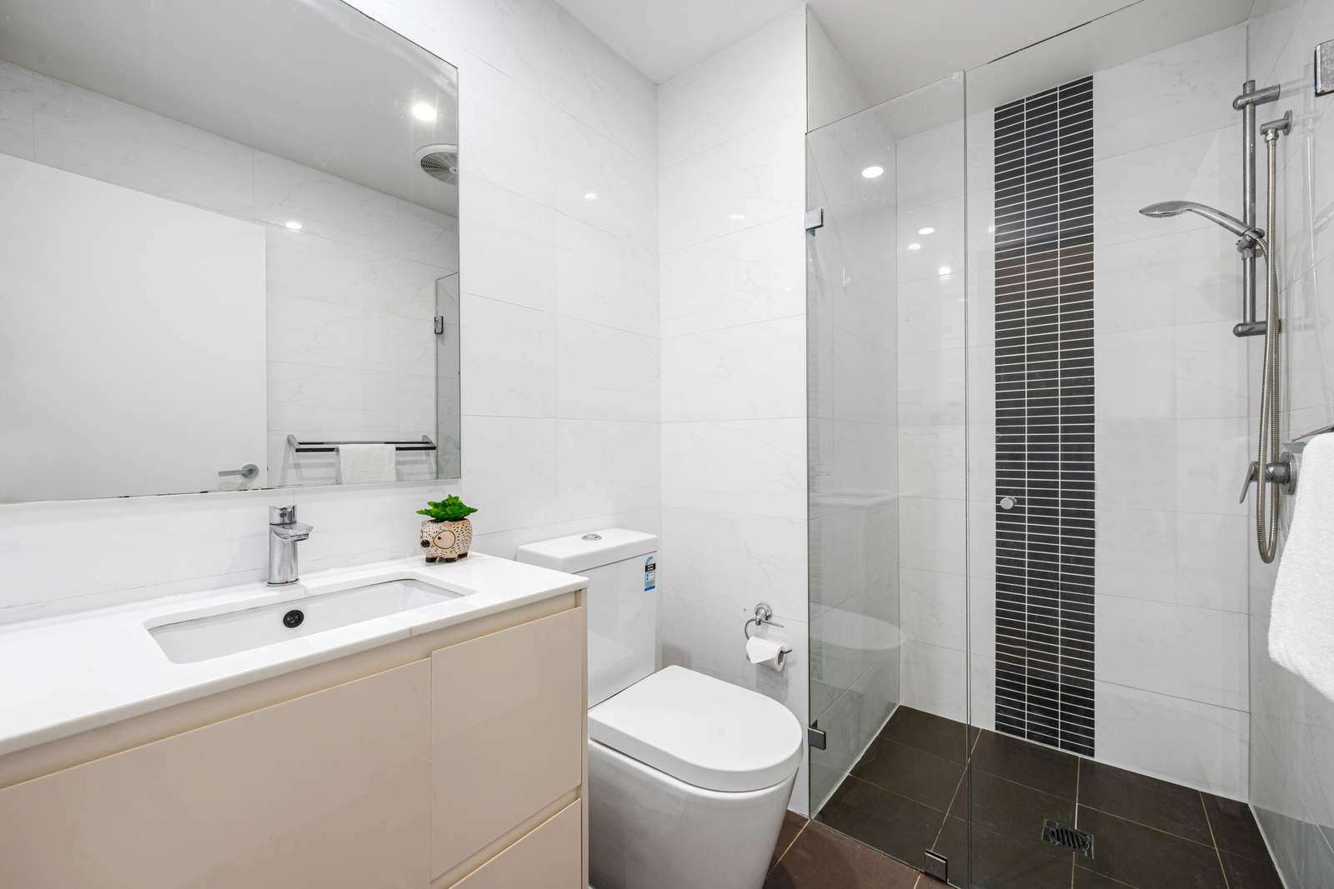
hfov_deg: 104.2
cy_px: 444
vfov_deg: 81.2
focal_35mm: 14
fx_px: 519
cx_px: 667
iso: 100
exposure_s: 1/1.25
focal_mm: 14
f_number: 10
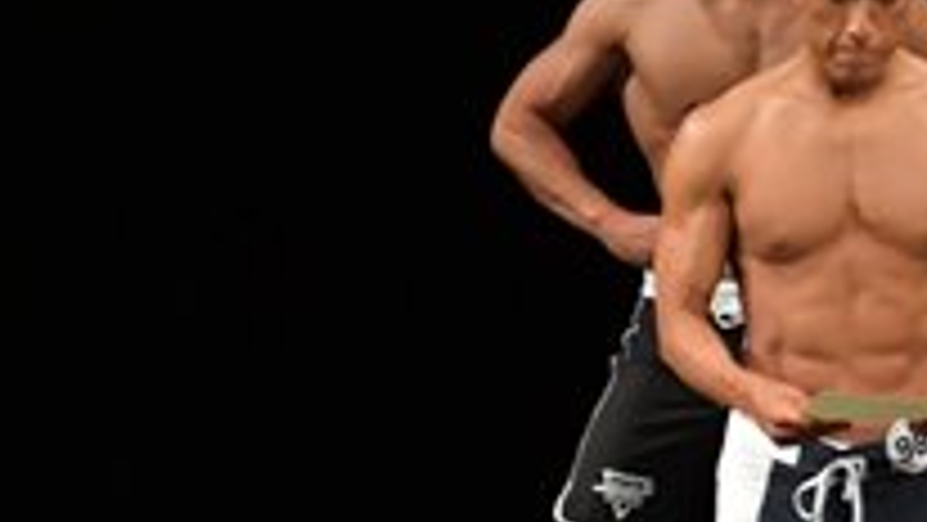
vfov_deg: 1.8
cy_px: 252
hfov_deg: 3.2
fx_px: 16276
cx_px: -673
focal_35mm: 662
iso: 3200
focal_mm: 112
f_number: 5.6
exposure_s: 1/400
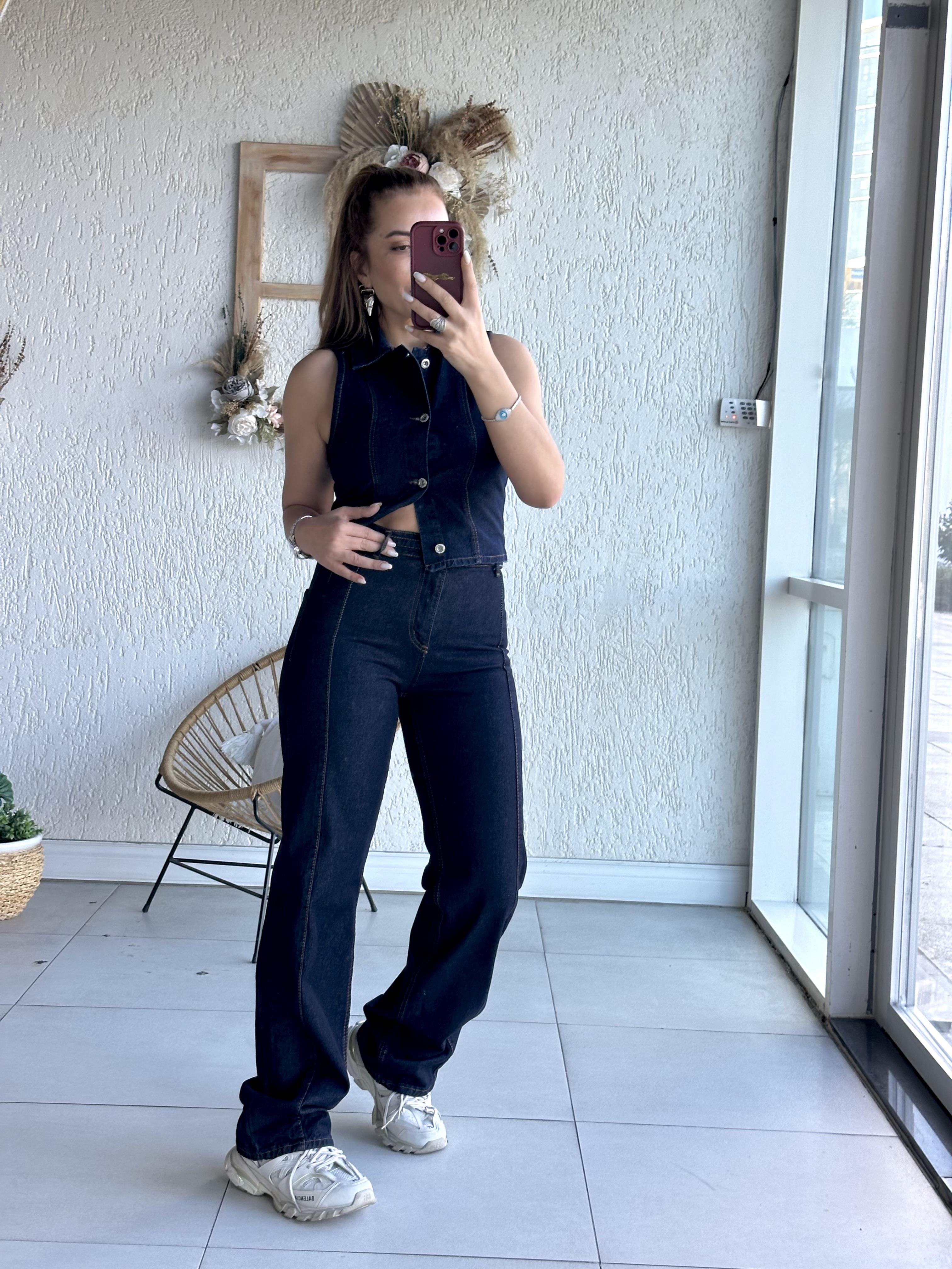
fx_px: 1760
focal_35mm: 48
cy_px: 634
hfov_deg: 30.3
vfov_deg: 39.7
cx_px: 476
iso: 64
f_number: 1.78
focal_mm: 6.86
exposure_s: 1/122
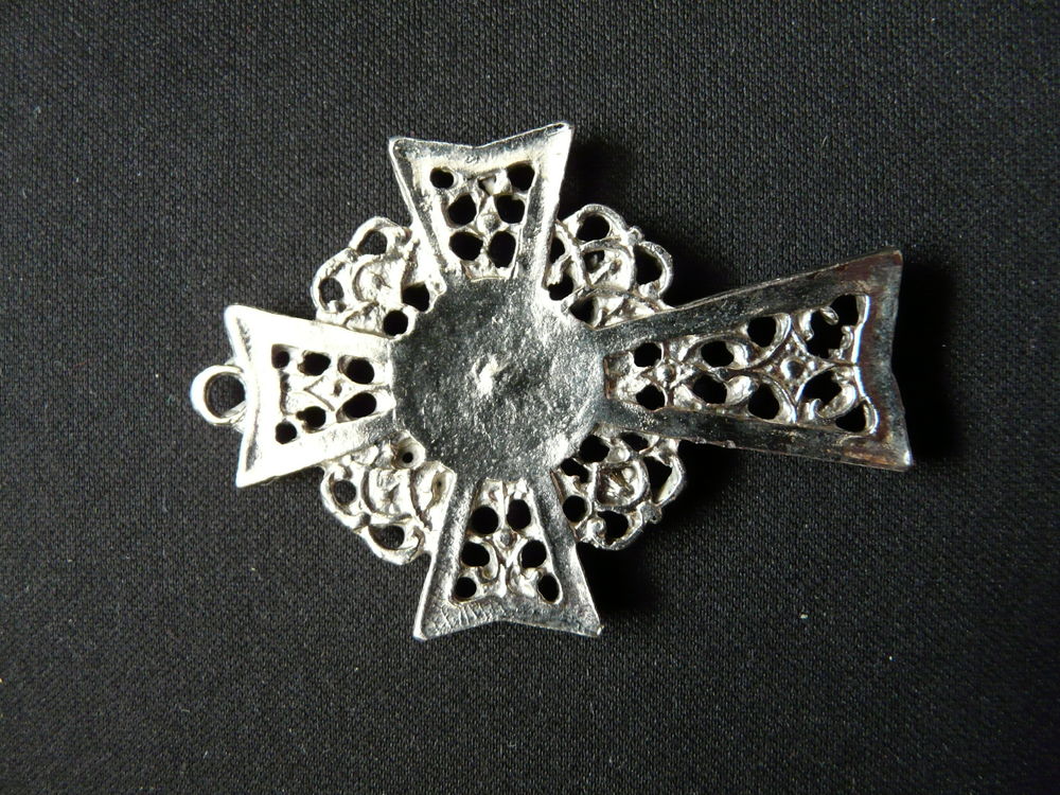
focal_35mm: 28
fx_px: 857
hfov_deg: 63.4
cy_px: 398
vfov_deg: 49.7
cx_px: 530
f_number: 2.8
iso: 400
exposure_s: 1/30
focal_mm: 4.6
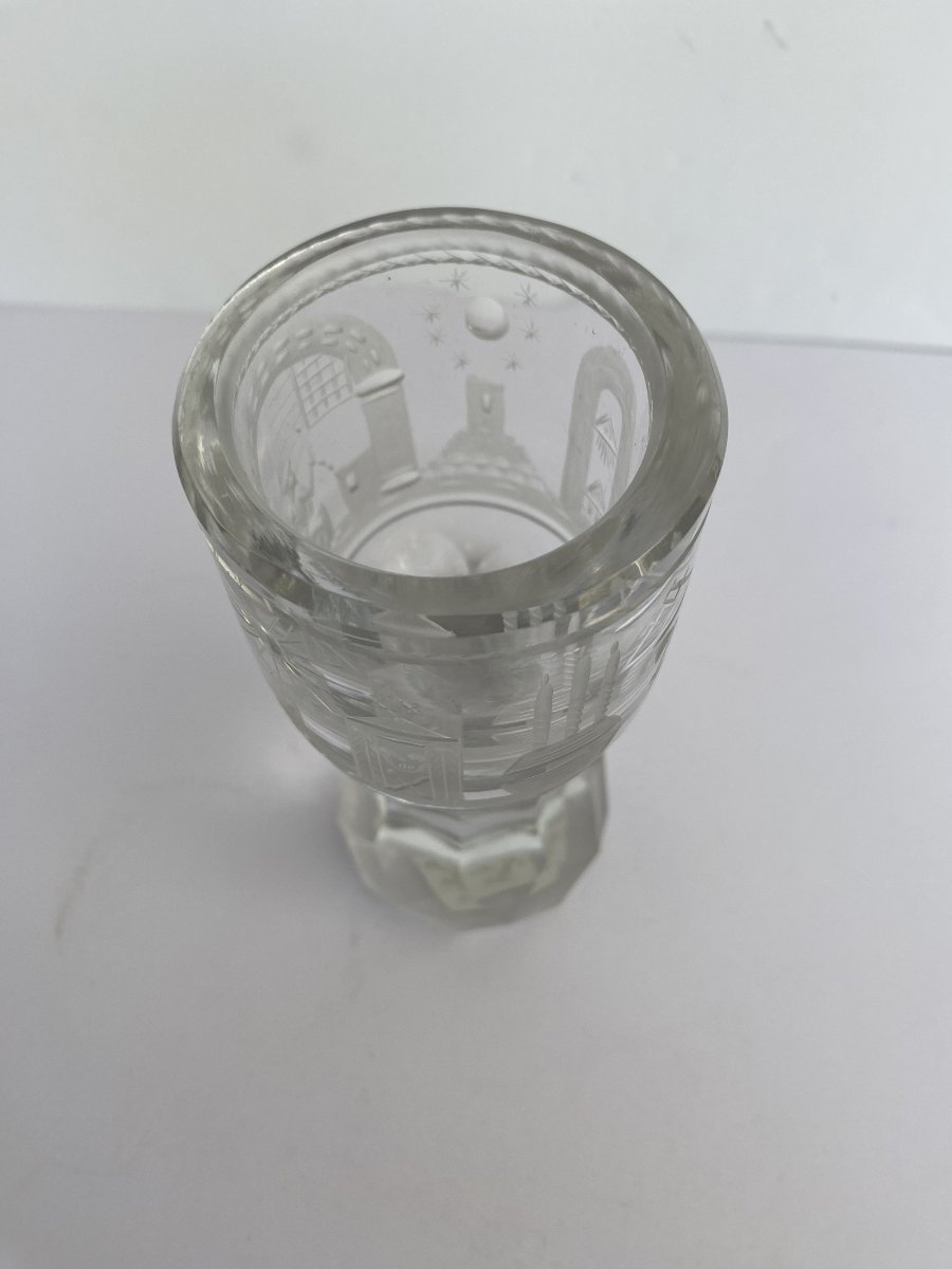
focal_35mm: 25
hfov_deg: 54.9
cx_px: 476
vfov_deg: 69.4
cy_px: 634
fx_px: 917
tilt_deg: -59.7
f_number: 1.8
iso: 32
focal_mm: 4.25
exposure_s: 1/149
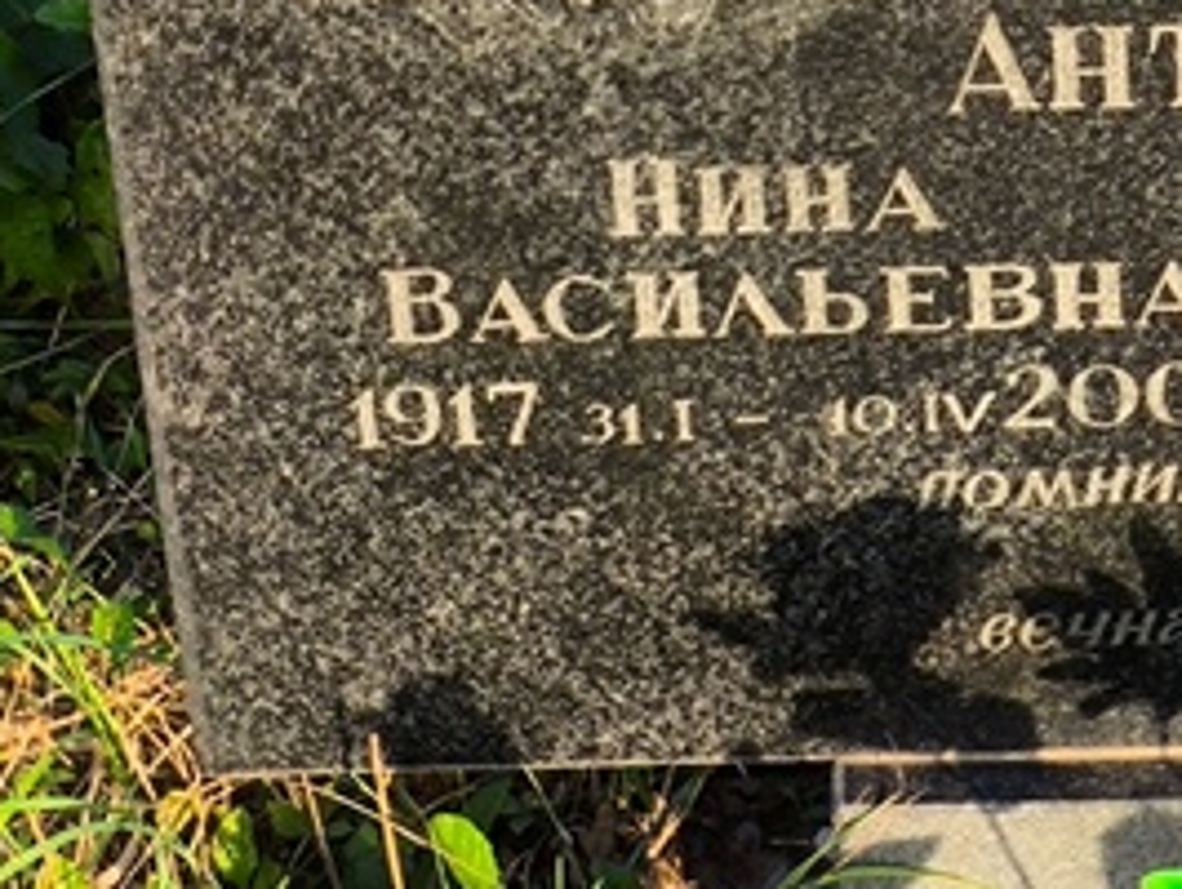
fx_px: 5127
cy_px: 182
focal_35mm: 150
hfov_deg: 13.0
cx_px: 1238
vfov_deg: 9.9
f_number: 1.7
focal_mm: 4.71
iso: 50
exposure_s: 1/569
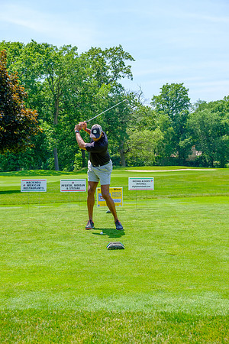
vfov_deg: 40.3
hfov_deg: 27.5
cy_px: 172
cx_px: 114
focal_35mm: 49
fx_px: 468
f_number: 5
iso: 200
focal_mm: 32.9
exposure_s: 1/500
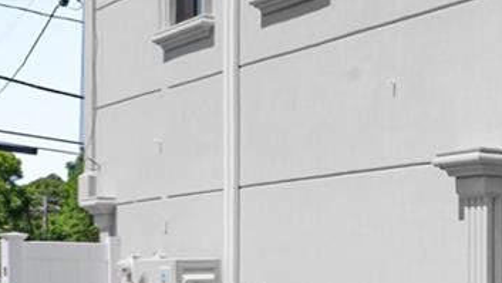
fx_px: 1132
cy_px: 351
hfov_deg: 18.7
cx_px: 927
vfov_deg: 13.8
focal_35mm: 85
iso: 250
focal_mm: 14
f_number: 18
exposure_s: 1/100
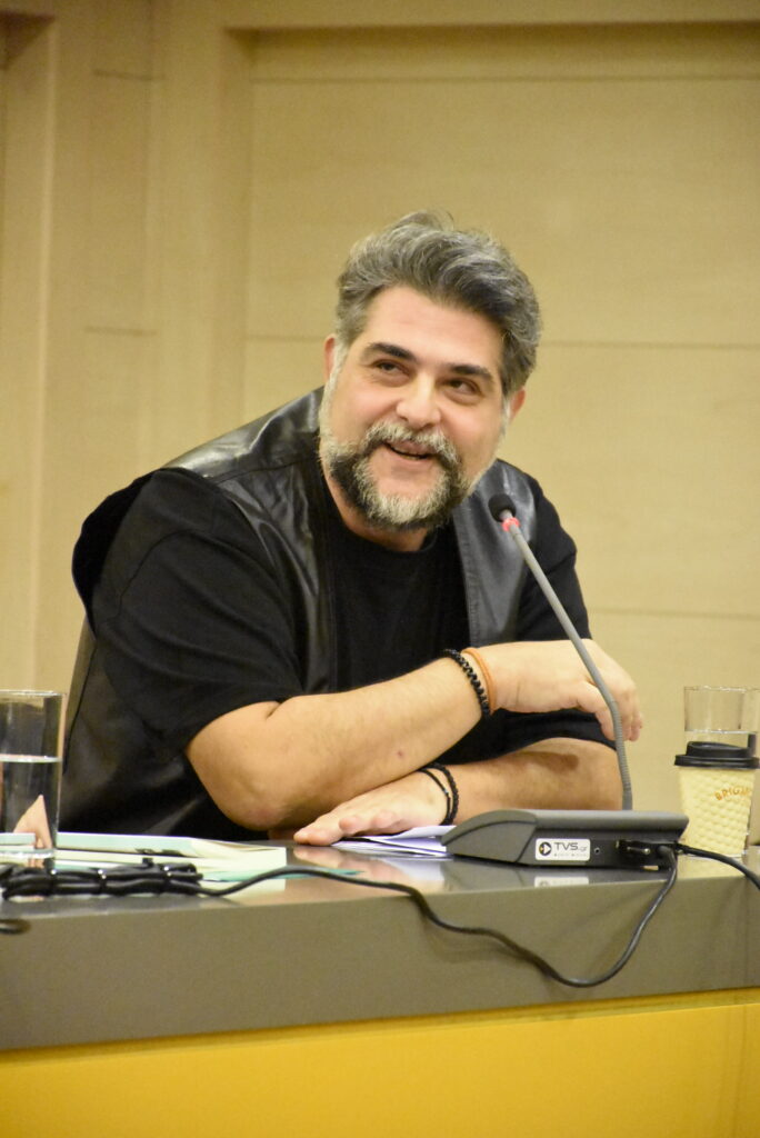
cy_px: 569
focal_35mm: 210
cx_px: 380
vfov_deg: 9.8
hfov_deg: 6.6
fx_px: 6641
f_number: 5.6
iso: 18000
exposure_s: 1/250
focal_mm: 140
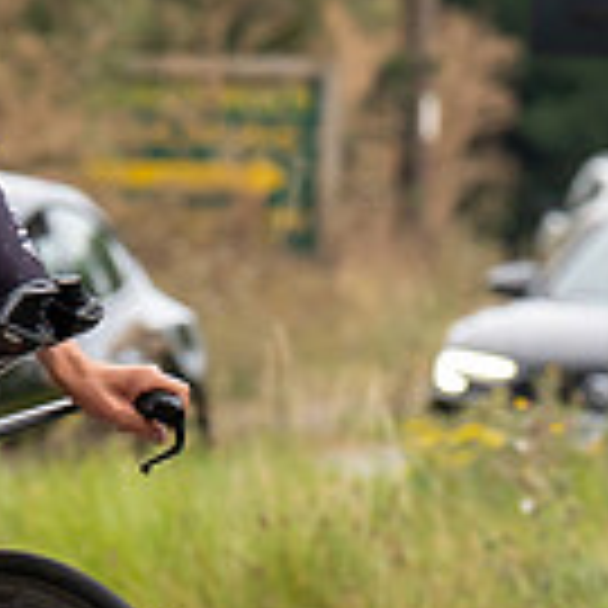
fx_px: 17070
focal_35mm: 859
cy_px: 318
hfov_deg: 2.0
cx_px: -202
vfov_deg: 2.0
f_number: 4
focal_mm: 125
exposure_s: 1/1000
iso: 320
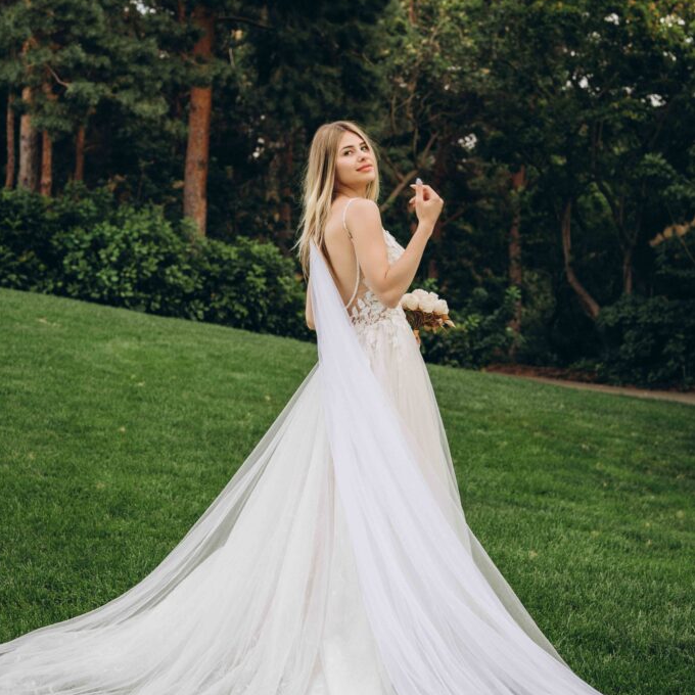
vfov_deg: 26.9
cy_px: 343
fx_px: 1454
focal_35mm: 64
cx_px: 347
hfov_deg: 26.9
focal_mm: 50
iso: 125
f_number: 4
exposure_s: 1/250
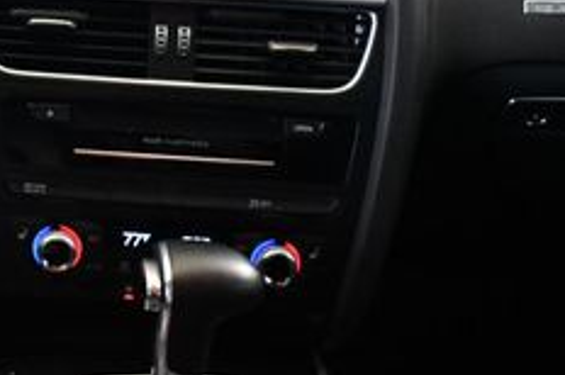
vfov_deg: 14.9
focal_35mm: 91
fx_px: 1426
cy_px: 75
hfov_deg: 21.1
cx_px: -83
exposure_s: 1/60
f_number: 3.8
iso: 3200
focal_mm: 22
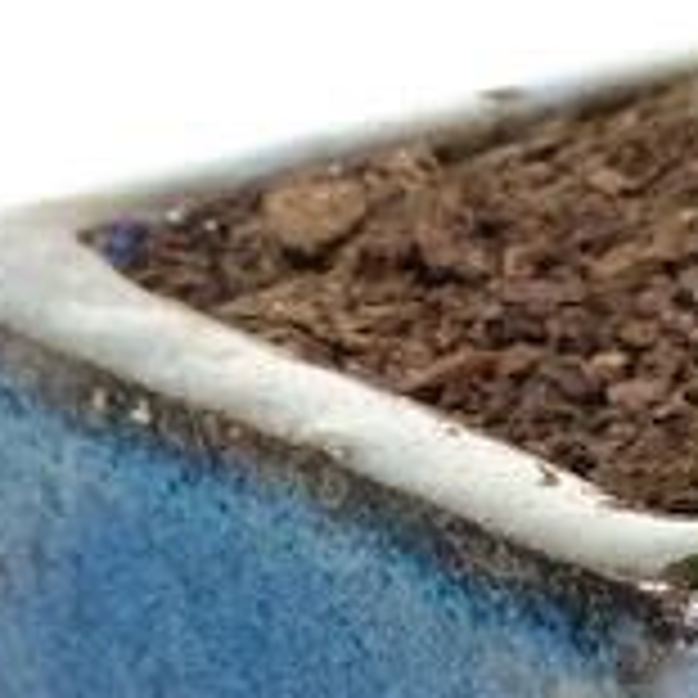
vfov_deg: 2.4
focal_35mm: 709
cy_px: -1536
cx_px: 1099
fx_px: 16174
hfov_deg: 2.5
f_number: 8
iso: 2500
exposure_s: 1/30
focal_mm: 67.5
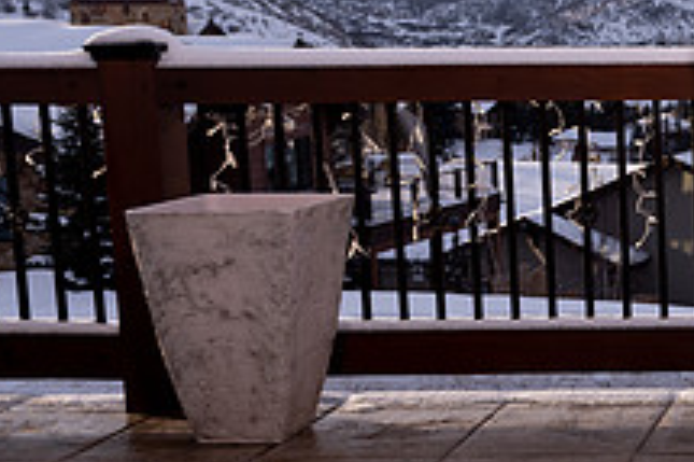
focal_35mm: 73
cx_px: 898
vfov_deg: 18.6
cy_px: 201
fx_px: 1406
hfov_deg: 24.3
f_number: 8
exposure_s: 1/250
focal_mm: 24
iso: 100
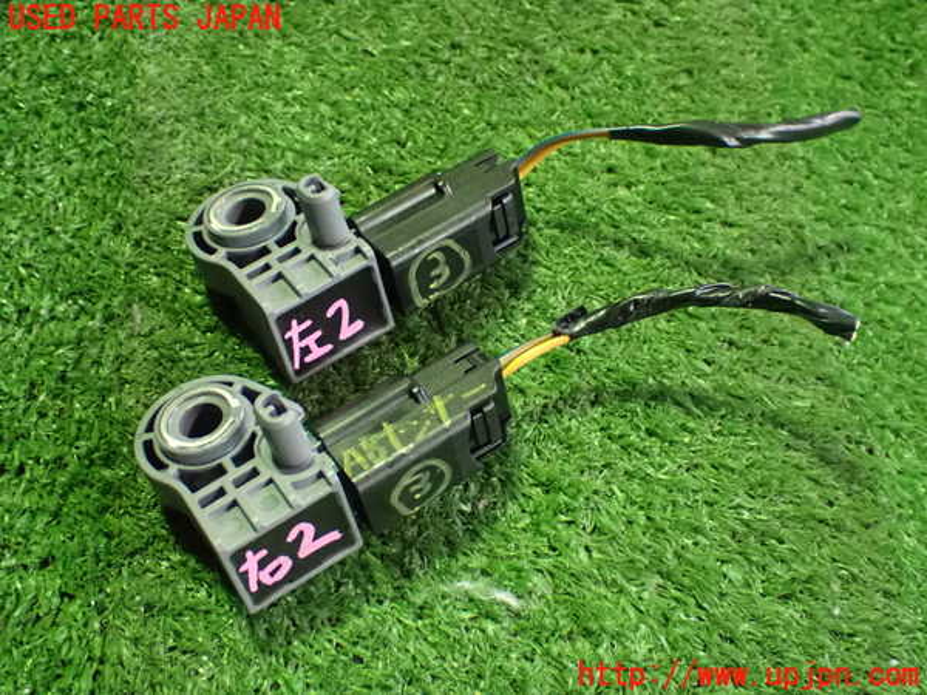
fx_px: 1178
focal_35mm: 44
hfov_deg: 42.9
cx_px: 464
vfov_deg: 32.9
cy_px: 348
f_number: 2.9
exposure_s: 1/40
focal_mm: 7.84
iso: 1600
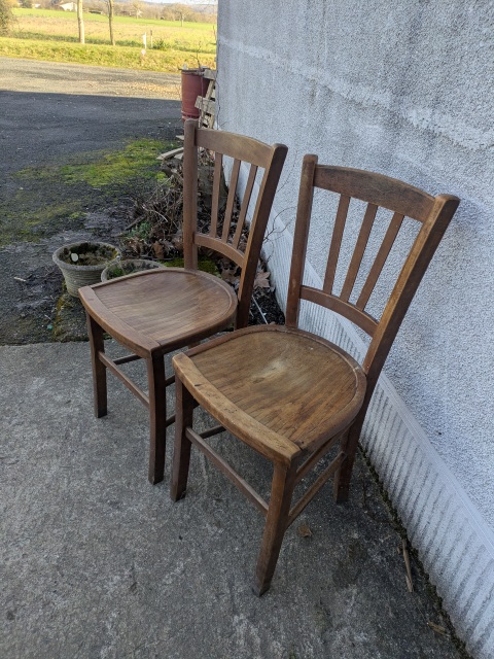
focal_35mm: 25
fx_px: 476
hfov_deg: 54.9
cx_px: 247
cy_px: 330
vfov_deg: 69.4
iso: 46
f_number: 1.89
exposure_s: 1/372
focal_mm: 5.43
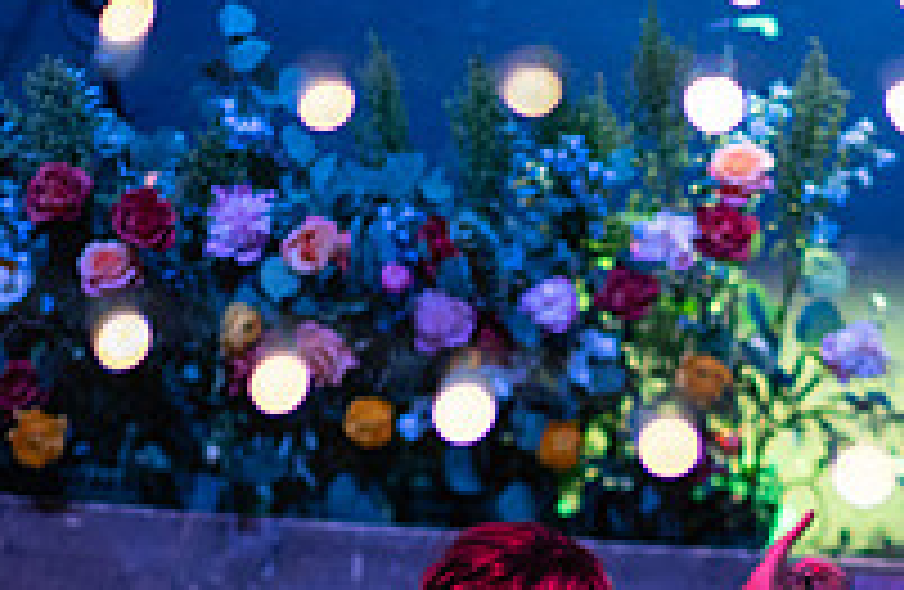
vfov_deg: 5.1
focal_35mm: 265
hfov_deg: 7.8
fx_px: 6608
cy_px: 757
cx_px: 697
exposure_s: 1/200
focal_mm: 85
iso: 2000
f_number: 1.6
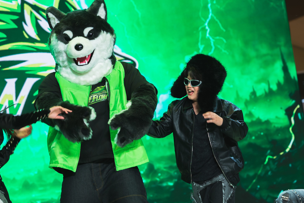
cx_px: 103
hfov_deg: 10.8
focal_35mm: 190
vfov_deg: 7.2
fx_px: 1604
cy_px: 147
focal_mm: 107
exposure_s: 1/160
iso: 320
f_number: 4
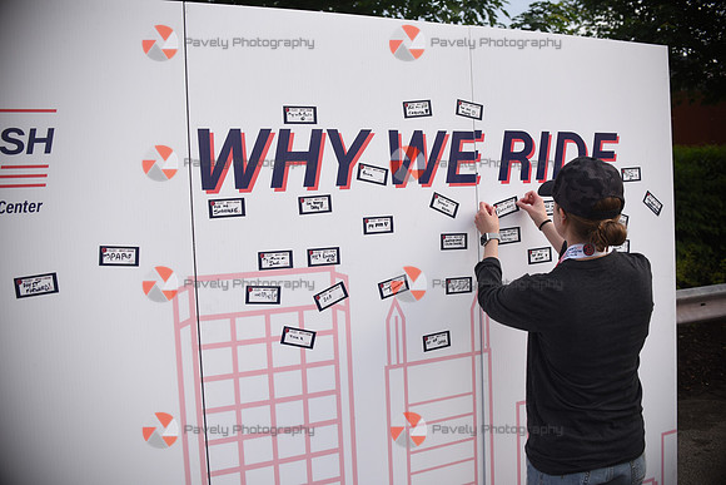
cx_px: 363
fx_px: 706
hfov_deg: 54.4
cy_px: 242
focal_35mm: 35
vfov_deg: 37.9
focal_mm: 35
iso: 640
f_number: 5
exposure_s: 1/400
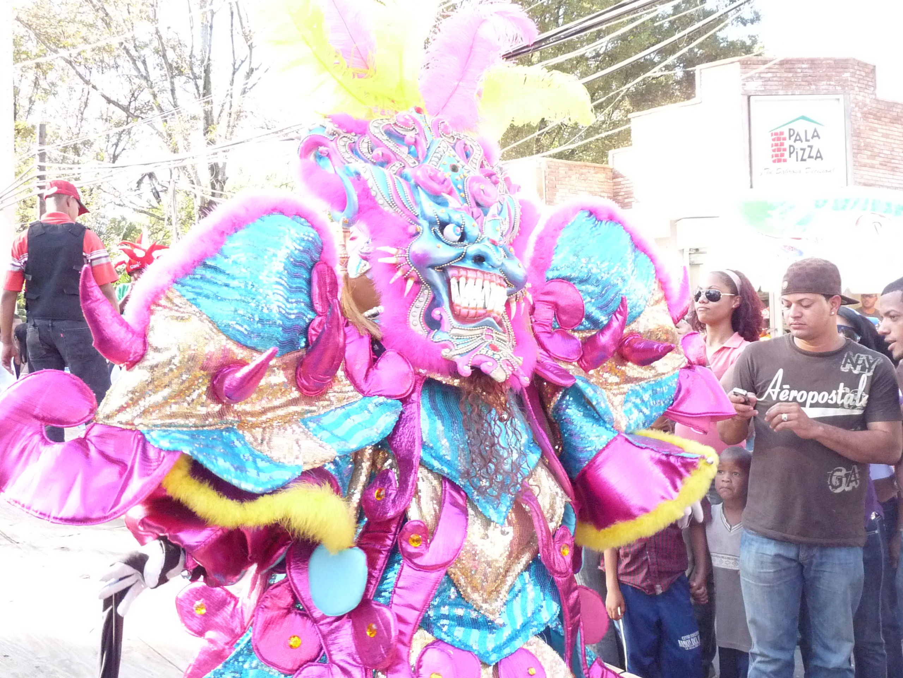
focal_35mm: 40
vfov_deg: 36.0
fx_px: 1043
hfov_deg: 46.8
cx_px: 452
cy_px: 339
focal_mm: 4.9
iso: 400
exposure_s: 1/250
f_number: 2.8
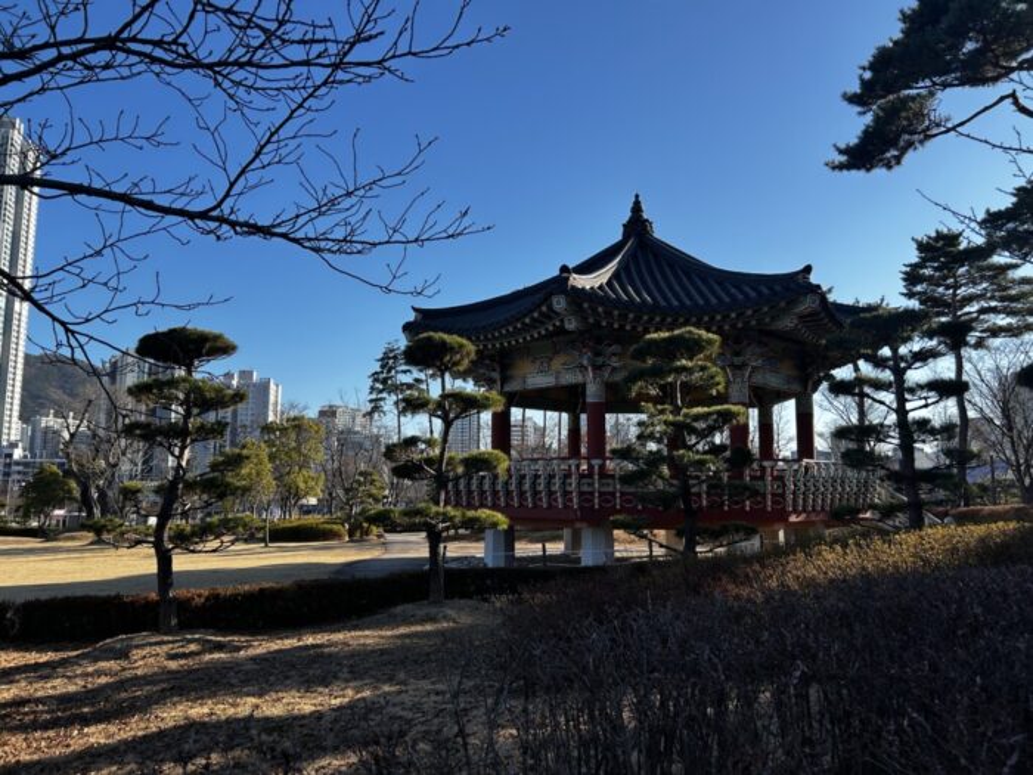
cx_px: 516
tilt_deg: +7.8
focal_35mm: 26
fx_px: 776
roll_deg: +0.5
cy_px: 388
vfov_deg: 53.1
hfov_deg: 67.3
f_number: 1.5
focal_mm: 5.7
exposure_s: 1/2571
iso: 50
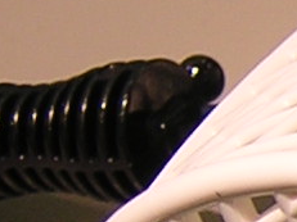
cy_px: 155
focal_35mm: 277
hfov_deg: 6.8
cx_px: 675
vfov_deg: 5.4
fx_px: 2375
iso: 100
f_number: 2.7
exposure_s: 1/5
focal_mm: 5.2
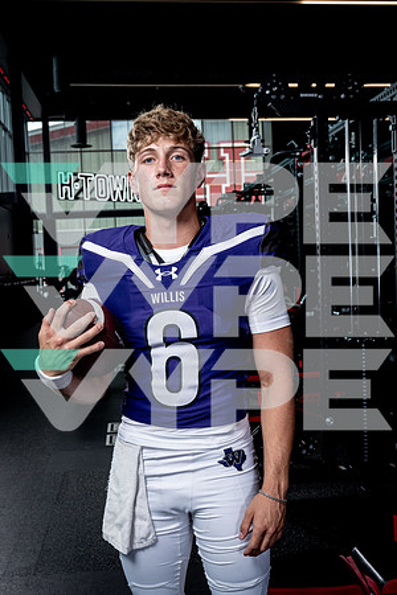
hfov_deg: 31.2
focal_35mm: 43
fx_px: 711
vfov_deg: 45.4
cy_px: 298
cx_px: 198
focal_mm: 43
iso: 640
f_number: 8
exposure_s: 1/250
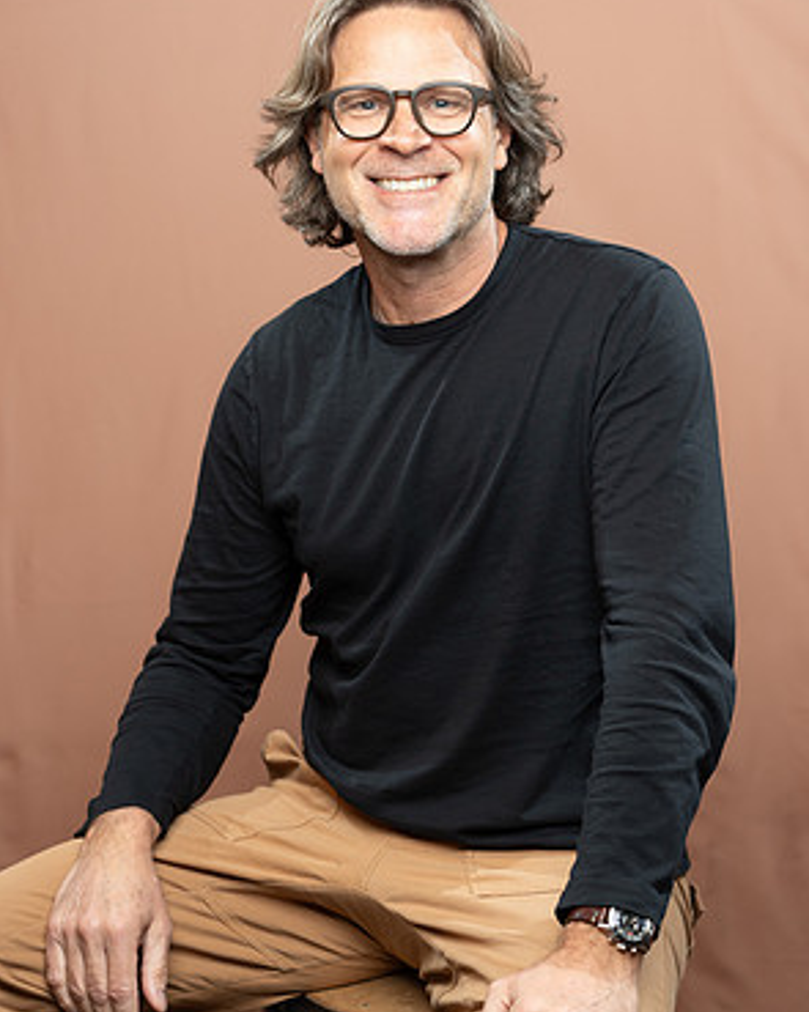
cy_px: 488
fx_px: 2365
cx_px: 409
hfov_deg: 19.4
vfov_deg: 24.1
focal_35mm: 79
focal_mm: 69
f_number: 4
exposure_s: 1/160
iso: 320
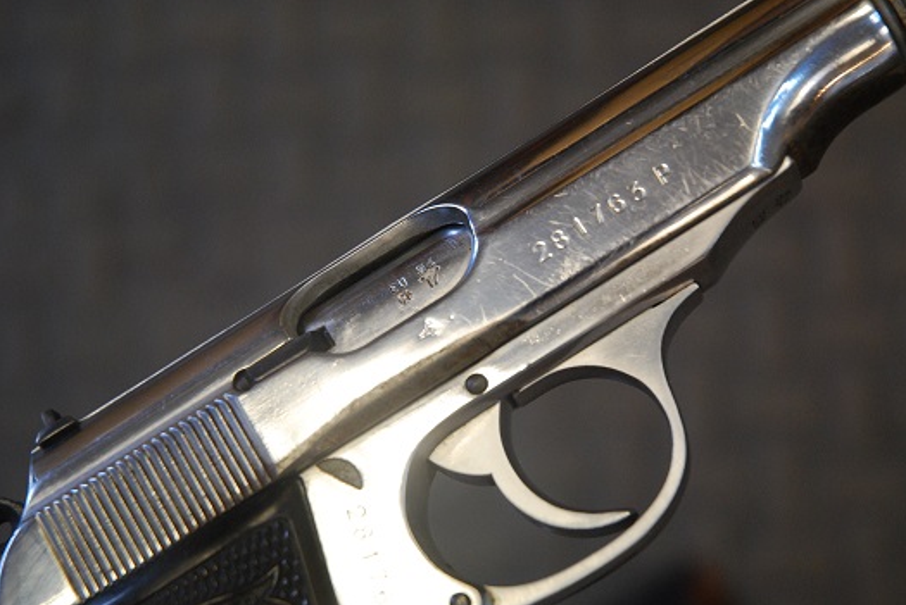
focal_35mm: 120
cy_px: 318
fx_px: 3022
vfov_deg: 11.4
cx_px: 419
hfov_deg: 17.0
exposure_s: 1/125
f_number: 4.5
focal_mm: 70
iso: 900
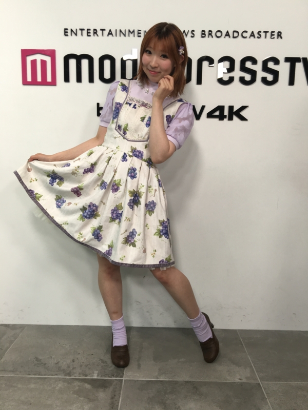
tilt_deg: -6.7
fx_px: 344
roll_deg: -1.9
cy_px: 205
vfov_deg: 61.7
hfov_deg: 48.2
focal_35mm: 29
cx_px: 154
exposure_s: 1/120
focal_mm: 4.15
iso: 40
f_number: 2.2
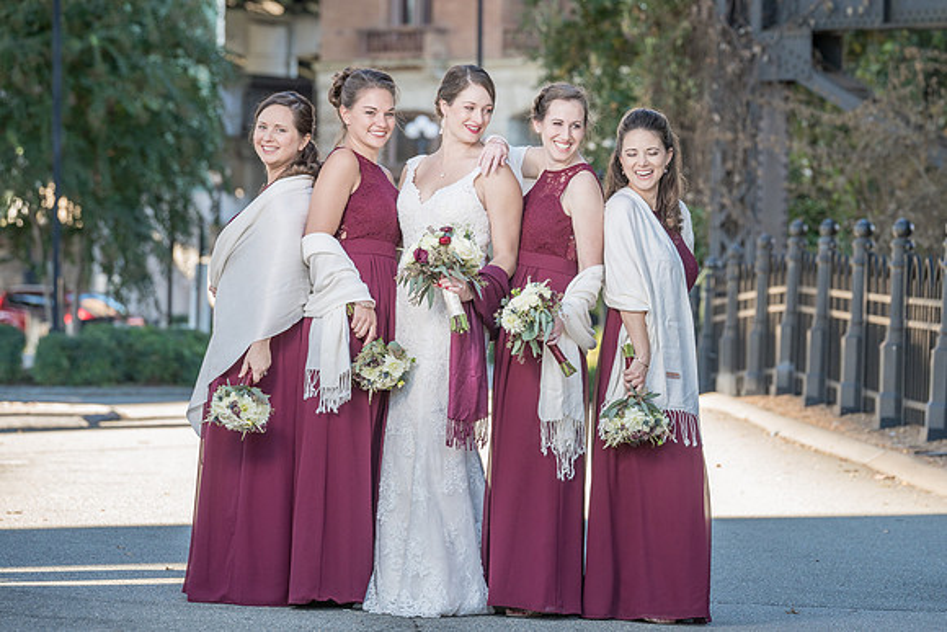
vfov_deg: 8.0
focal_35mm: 172
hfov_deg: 12.0
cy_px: 318
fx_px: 4515
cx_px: 504
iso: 640
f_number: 5.6
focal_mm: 156
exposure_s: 1/200
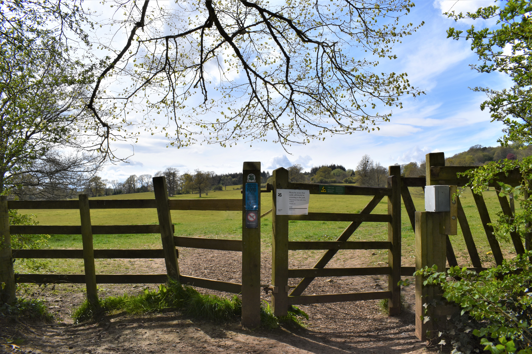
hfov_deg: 67.4
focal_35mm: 27
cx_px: 266
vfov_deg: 47.9
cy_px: 177
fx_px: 399
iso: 100
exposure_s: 1/200
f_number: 13
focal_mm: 18
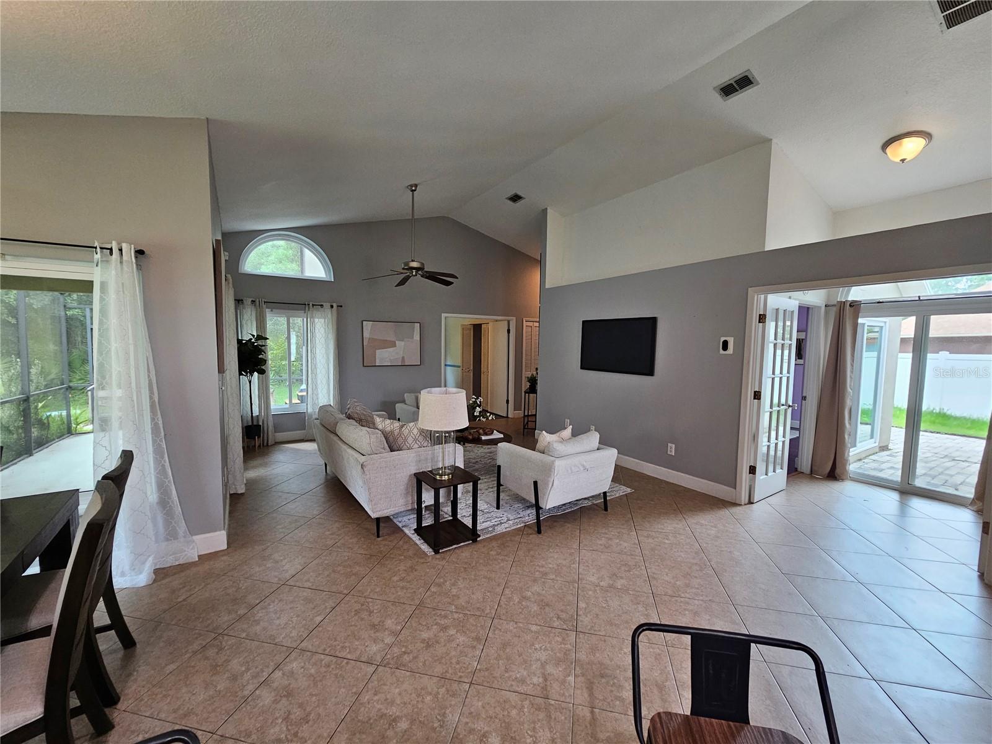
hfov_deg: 106.2
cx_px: 496
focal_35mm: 13
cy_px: 372
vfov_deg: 89.9
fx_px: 373
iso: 160
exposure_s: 1/60
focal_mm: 2.2
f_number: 2.2
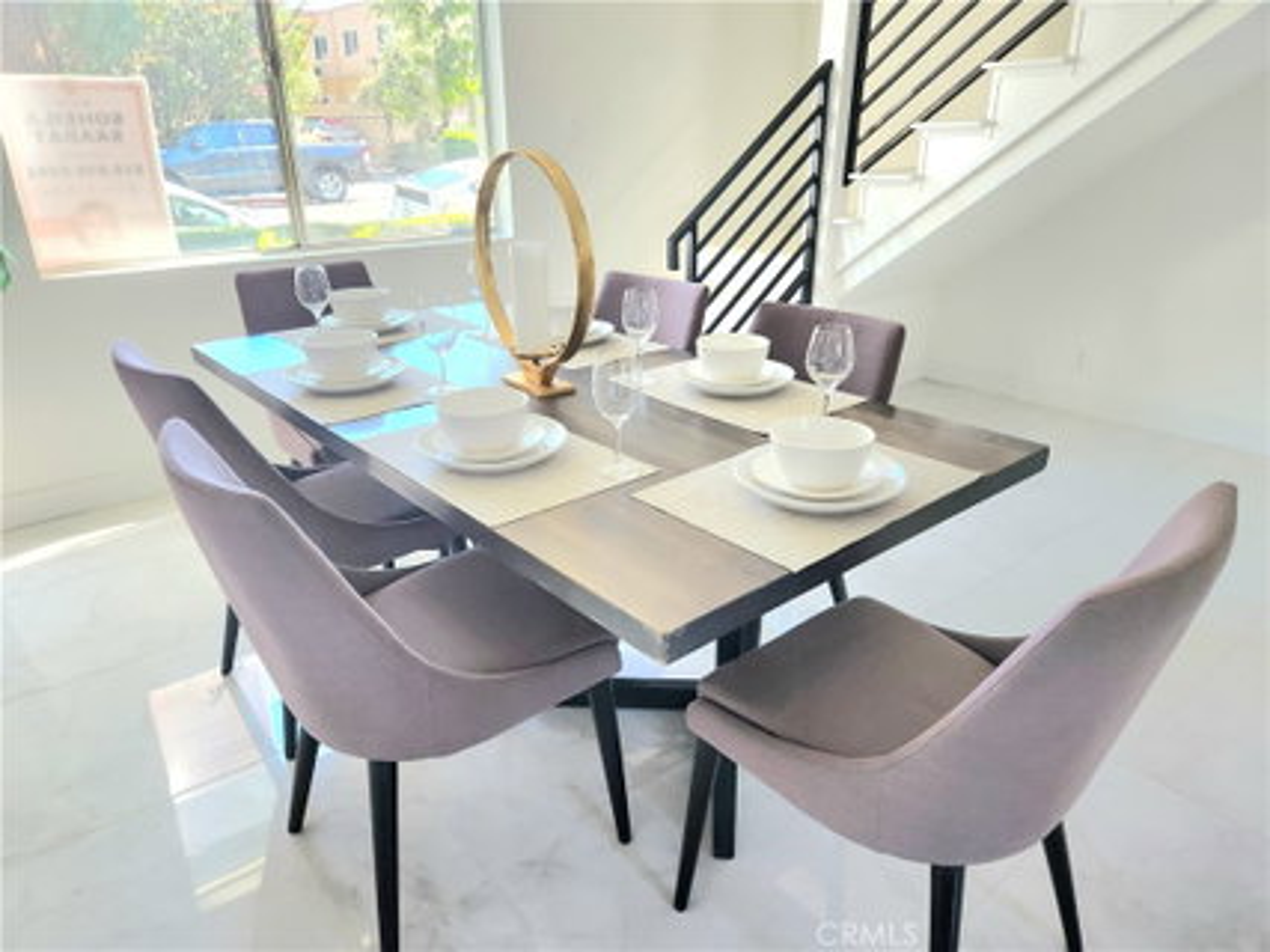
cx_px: 635
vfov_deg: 58.9
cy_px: 476
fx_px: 844
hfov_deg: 73.9
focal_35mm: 23
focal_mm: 5.4
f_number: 1.8
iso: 125
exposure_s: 1/182
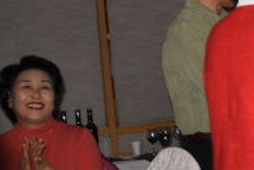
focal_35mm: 110
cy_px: 125
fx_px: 777
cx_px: 511
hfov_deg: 15.0
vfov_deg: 12.4
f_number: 3.5
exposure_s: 1/60
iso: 200
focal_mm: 18
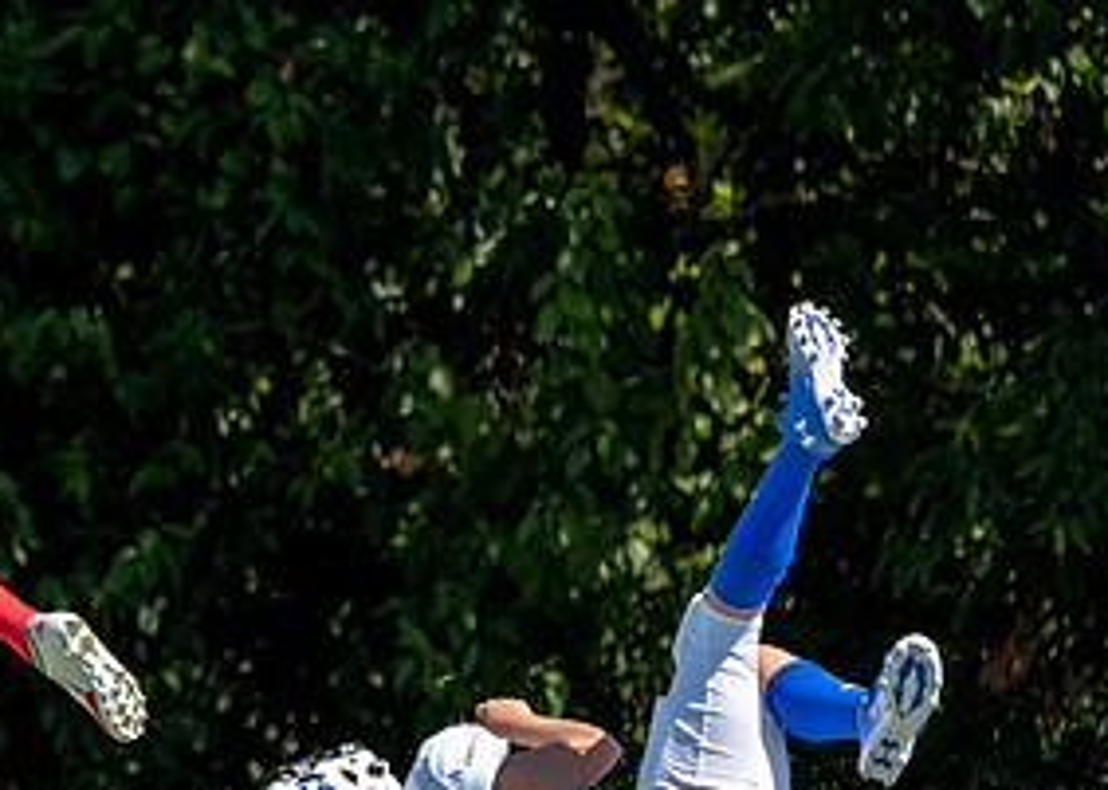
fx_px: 34747
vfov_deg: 1.3
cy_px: 496
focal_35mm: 1105
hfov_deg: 1.8
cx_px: -247
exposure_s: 1/1600
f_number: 5.6
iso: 400
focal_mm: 400
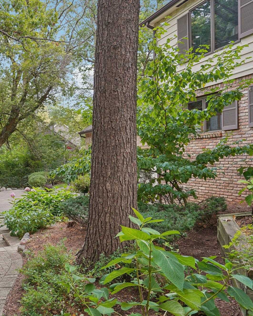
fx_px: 243
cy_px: 156
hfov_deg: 47.5
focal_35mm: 26
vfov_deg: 66.0
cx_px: 12
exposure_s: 1/6
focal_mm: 18
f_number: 8
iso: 100
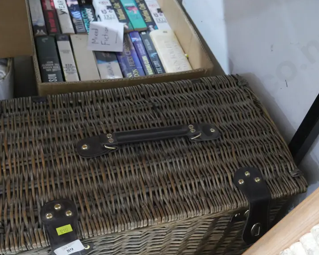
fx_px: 368
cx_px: 155
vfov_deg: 37.8
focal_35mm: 39
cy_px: 170
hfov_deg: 46.8
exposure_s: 1/50
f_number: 3.5
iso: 3200
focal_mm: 14
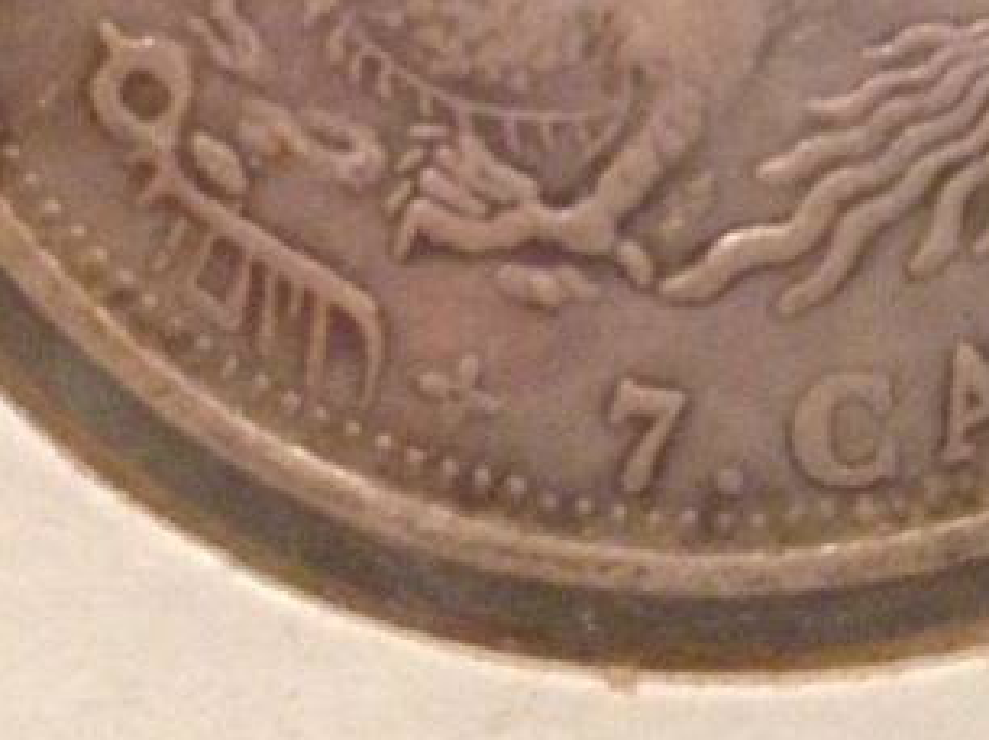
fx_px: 3083
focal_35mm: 108
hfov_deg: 18.2
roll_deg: -1.2
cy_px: -291
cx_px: 627
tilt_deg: -29.7
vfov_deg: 13.1
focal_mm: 4.12
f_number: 2.4
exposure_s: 1/15
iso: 400
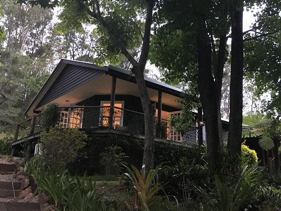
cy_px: 106
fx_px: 276
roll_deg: -2.0
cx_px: 140
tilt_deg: +17.3
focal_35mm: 34
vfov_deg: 41.9
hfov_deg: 53.9
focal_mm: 4.15
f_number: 2.2
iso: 500
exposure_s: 1/17
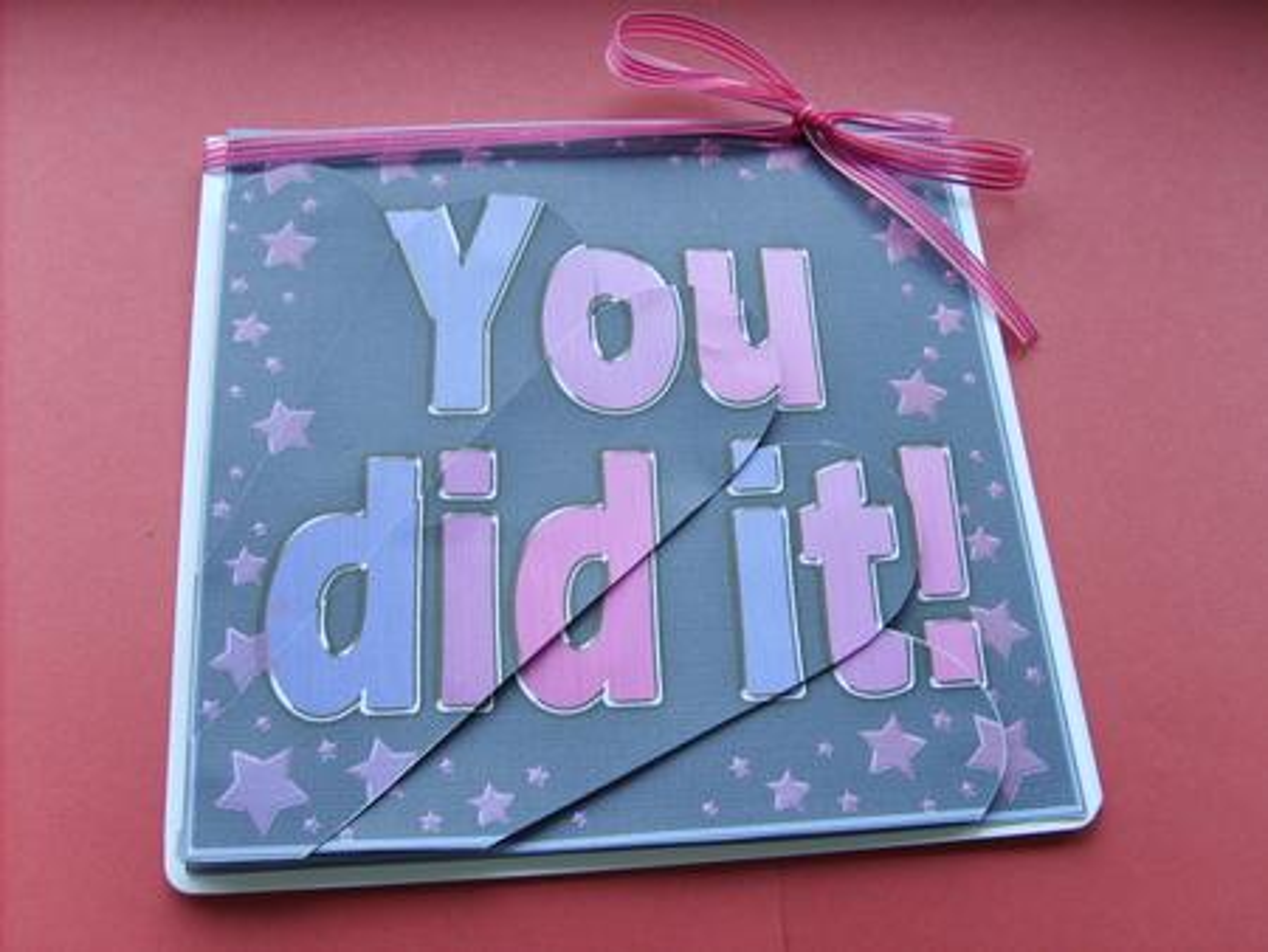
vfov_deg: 40.7
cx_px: 634
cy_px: 476
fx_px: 1283
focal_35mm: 35
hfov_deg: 52.6
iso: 50
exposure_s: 1/90
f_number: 2.8
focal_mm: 5.8
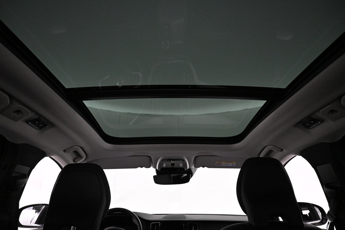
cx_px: 172
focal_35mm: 24
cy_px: 115
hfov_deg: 73.7
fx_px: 230
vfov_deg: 53.1
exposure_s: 1/100
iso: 3200
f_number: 3.5
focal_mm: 16
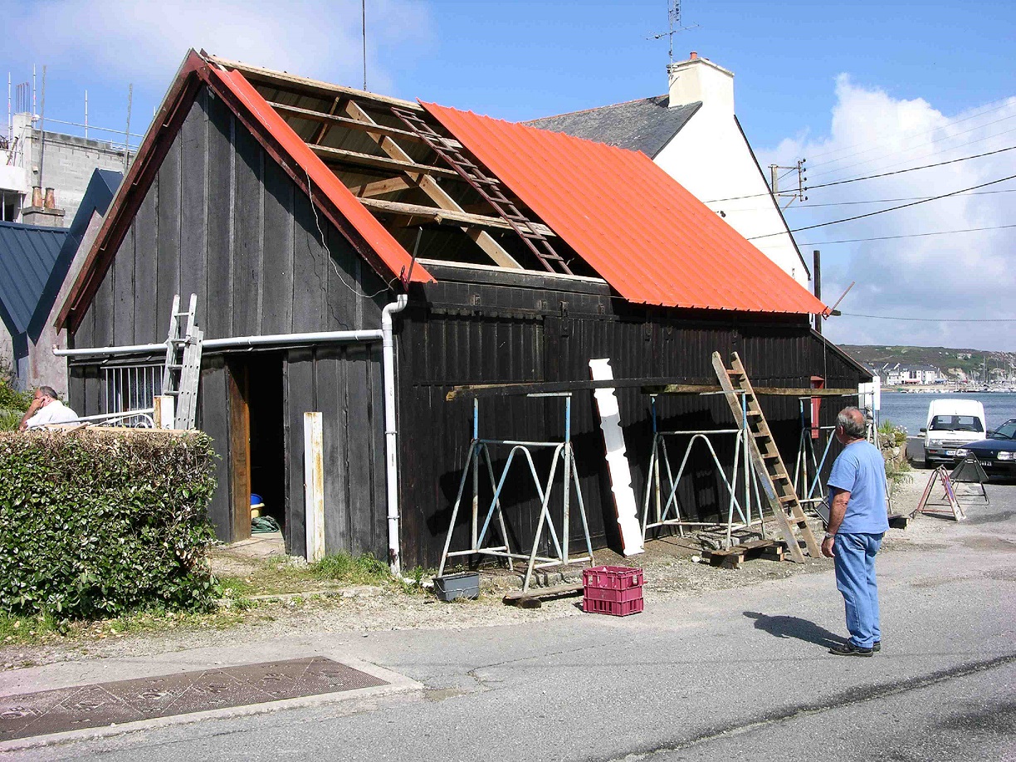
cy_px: 381
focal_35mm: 37
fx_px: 1086
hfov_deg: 50.1
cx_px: 508
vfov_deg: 38.7
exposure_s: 1/127
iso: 50
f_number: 8
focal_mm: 9.5
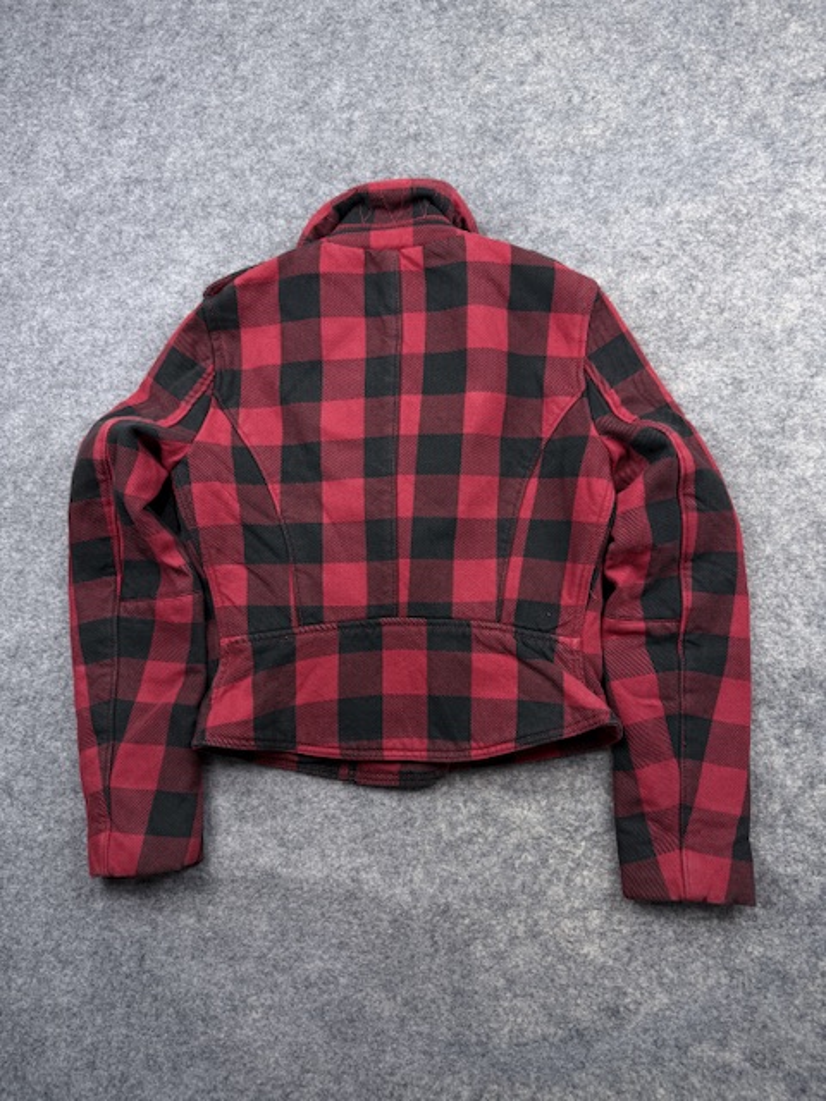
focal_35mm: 24
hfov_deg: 56.8
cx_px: 413
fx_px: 764
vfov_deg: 71.6
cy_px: 550
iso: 64
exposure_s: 1/100
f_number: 1.78
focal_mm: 6.76
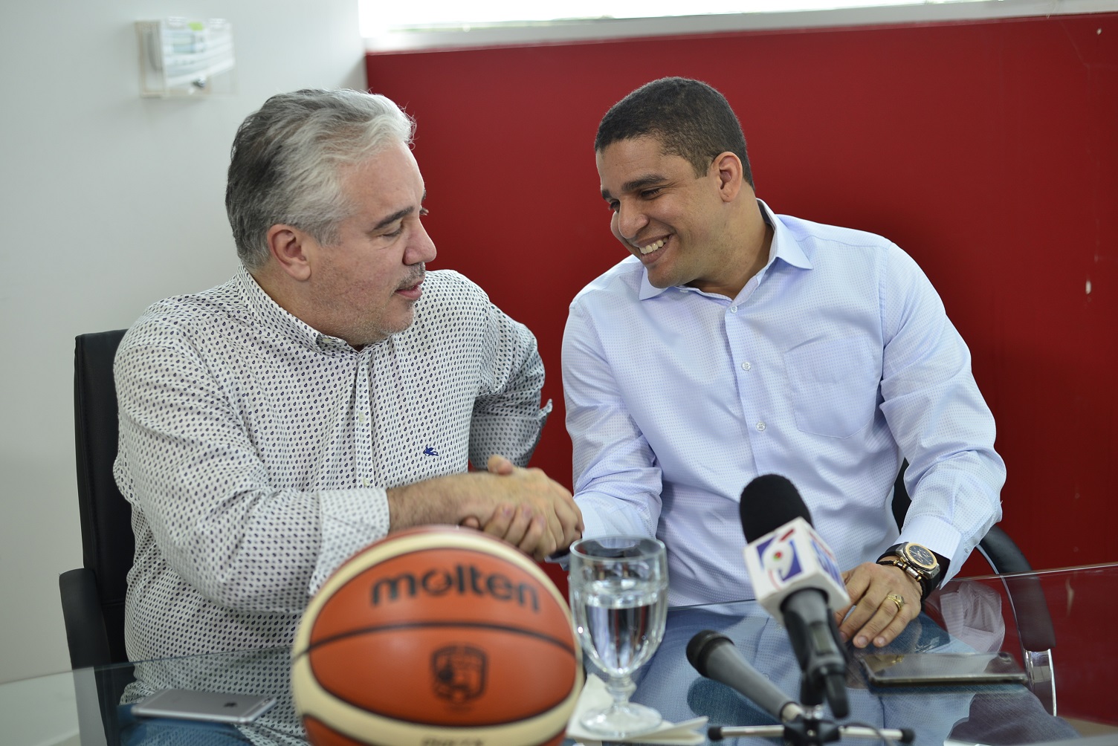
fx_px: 1553
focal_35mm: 50
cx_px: 559
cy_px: 373
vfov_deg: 27.0
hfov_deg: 39.6
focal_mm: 50
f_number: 2.8
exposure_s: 1/200
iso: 320
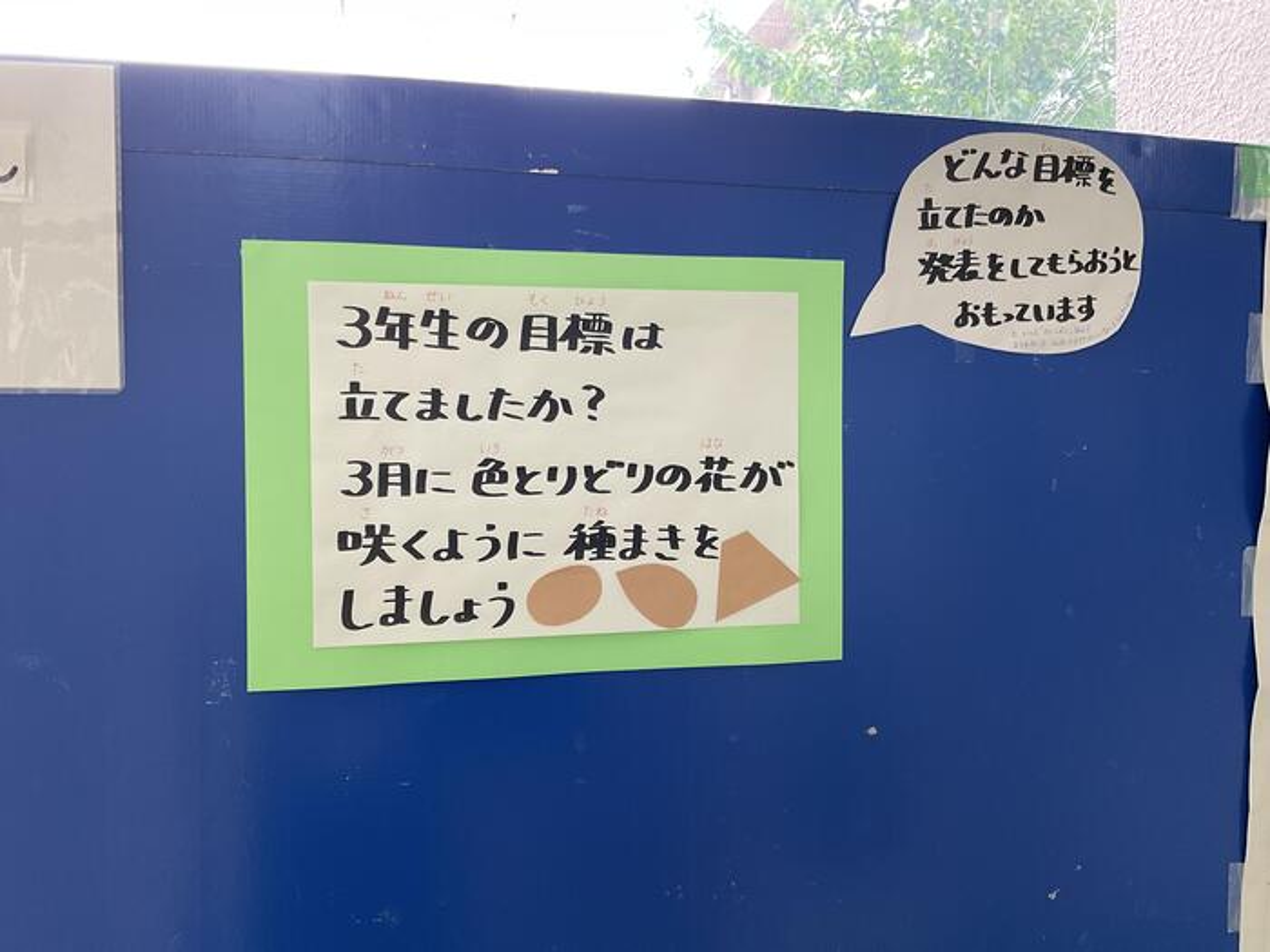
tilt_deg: -2.7
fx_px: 1064
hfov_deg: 61.7
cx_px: 635
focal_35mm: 29
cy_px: 476
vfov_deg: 48.2
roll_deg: +1.0
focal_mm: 3
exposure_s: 1/60
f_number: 1.8
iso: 40
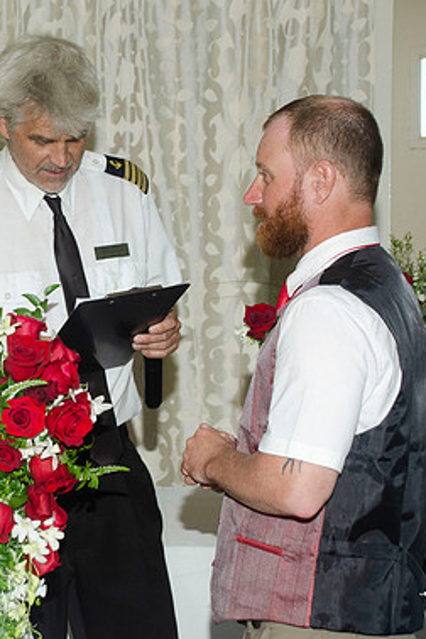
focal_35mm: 101
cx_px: 8
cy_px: 307
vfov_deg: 20.2
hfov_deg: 13.4
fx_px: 1793
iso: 400
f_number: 5.6
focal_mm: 40
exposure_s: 1/250
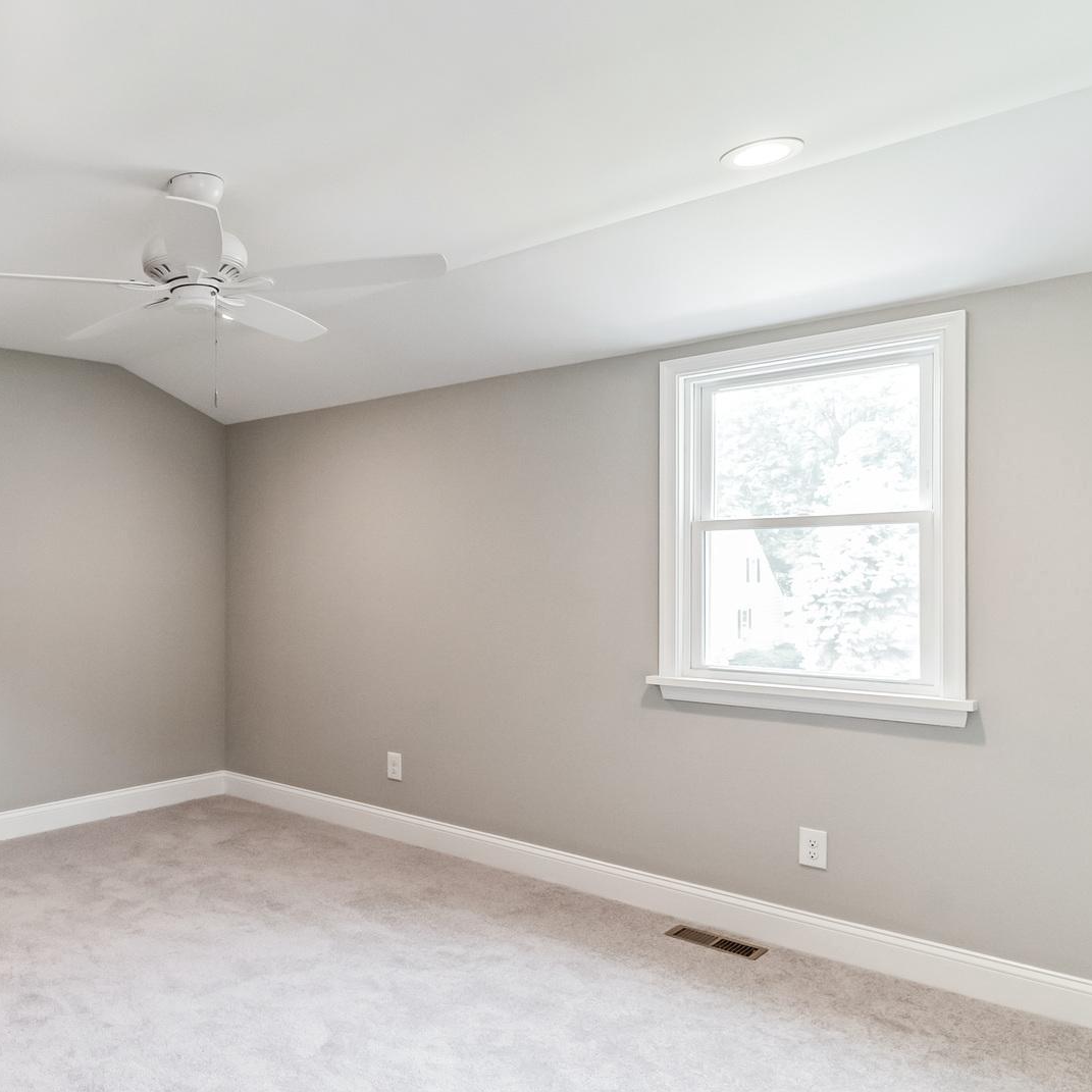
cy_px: 582
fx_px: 928
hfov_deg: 55.8
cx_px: 192
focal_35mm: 26
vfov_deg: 60.9
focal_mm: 16
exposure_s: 1/60
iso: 640
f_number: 5.6
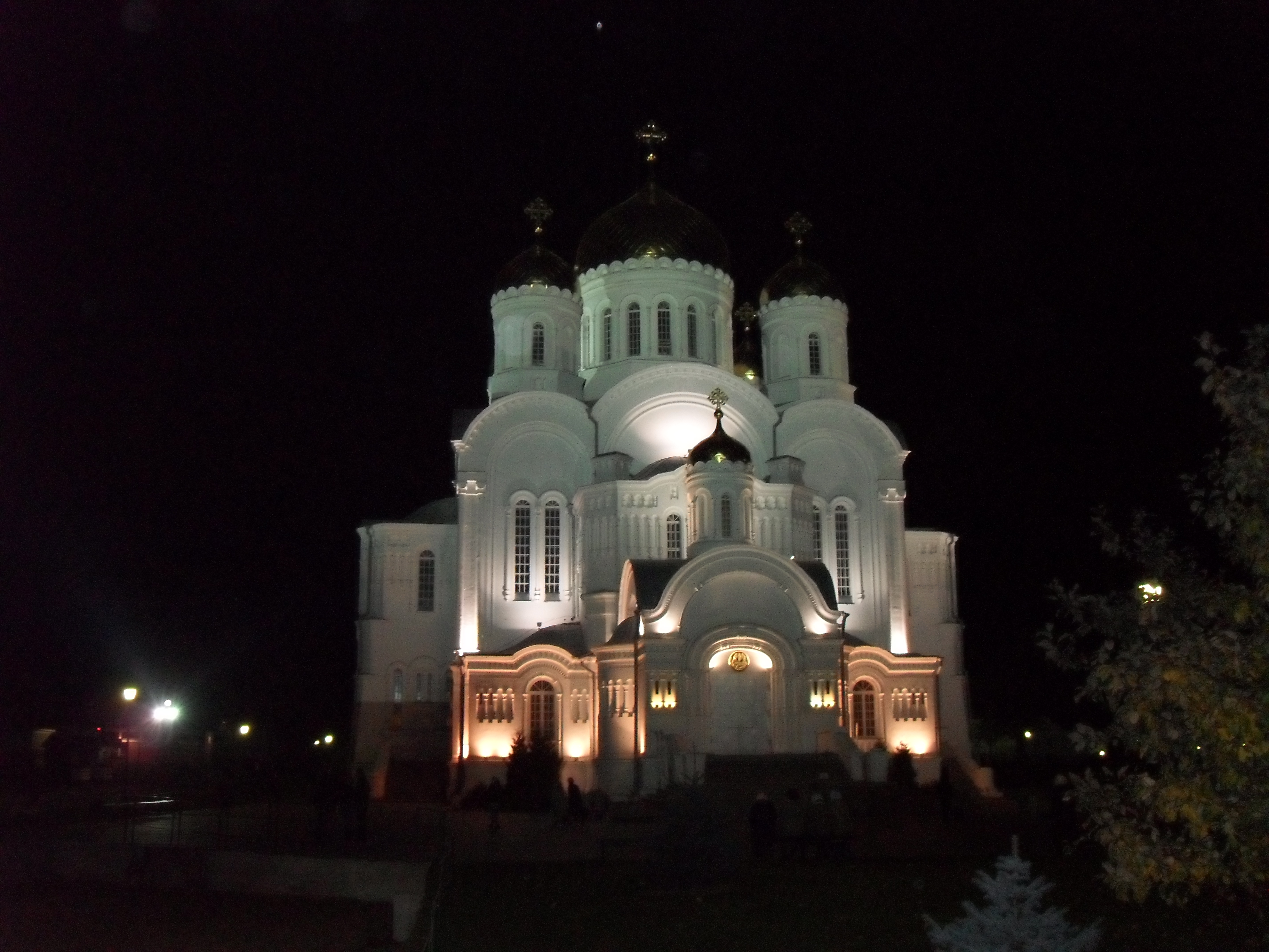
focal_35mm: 35
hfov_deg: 52.6
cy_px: 476
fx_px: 1283
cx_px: 634
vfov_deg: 40.7
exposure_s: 1/45
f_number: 2.8
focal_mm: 6.2
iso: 400
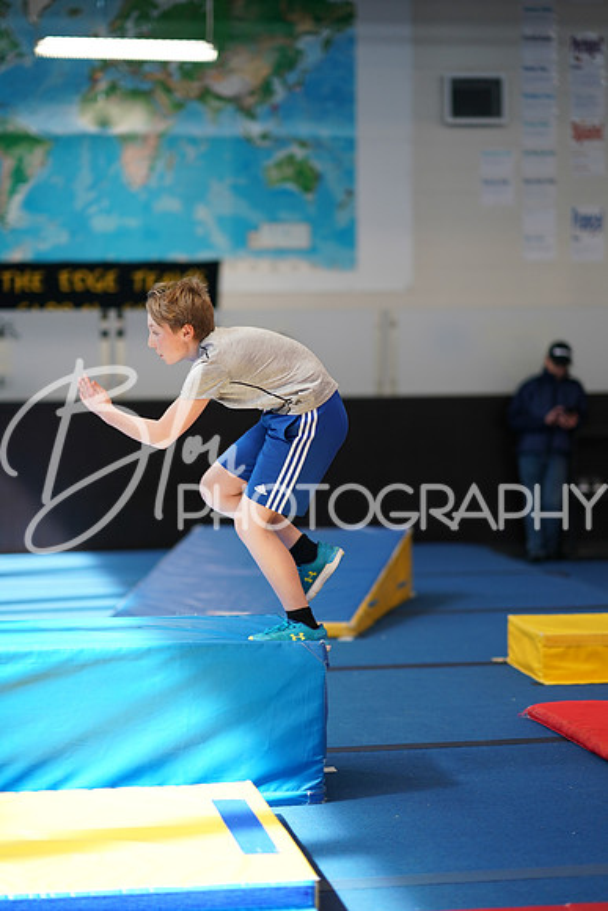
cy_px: 456
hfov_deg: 16.1
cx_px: 304
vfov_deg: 23.9
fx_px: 2152
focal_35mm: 85
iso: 500
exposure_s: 1/500
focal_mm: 85
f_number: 1.4
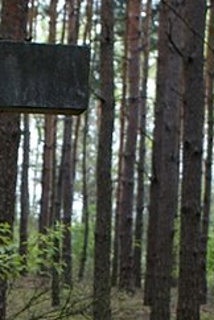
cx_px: -36
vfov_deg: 13.6
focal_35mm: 145
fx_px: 1289
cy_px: 419
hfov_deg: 9.4
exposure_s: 1/50
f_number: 5
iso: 100
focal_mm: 26
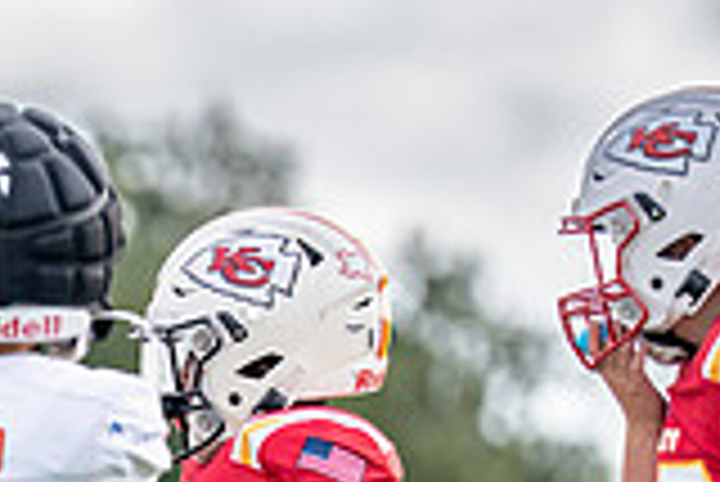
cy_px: 704
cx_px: -364
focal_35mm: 991
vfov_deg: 1.4
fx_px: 19838
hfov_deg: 2.1
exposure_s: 1/2500
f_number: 2.8
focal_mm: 200
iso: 320
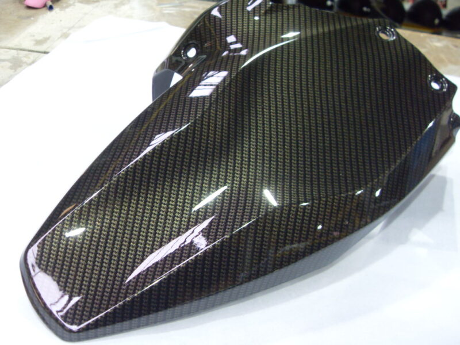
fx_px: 465
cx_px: 230
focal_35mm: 35
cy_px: 172
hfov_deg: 52.6
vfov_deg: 40.7
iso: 200
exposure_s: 1/15
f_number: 2.8
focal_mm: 6.3
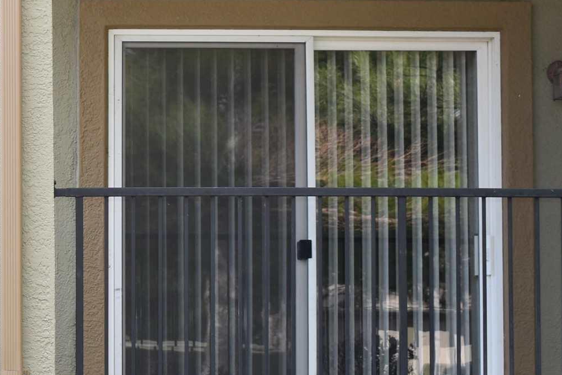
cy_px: 230
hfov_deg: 16.4
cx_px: -137
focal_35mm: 119
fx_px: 1857
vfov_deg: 11.5
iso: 100
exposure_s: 1/200
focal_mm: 26
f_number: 5
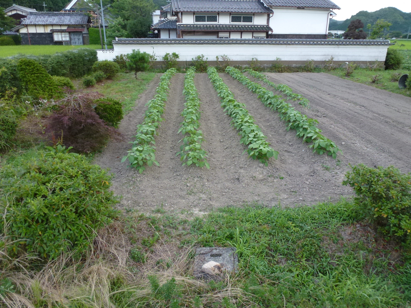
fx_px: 285
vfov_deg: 56.8
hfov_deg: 71.6
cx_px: 206
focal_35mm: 24
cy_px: 154
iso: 200
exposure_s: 1/60
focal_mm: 4.3
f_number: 3.3
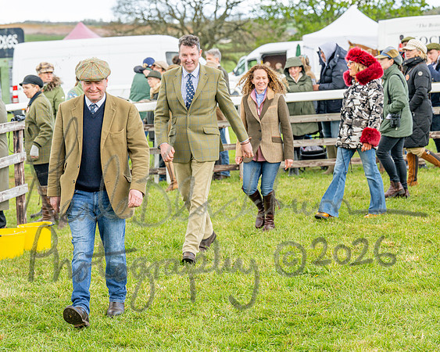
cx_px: 124
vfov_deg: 13.2
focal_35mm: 117
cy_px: 181
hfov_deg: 16.4
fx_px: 1523
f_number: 4.5
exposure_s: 1/640
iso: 250
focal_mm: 85
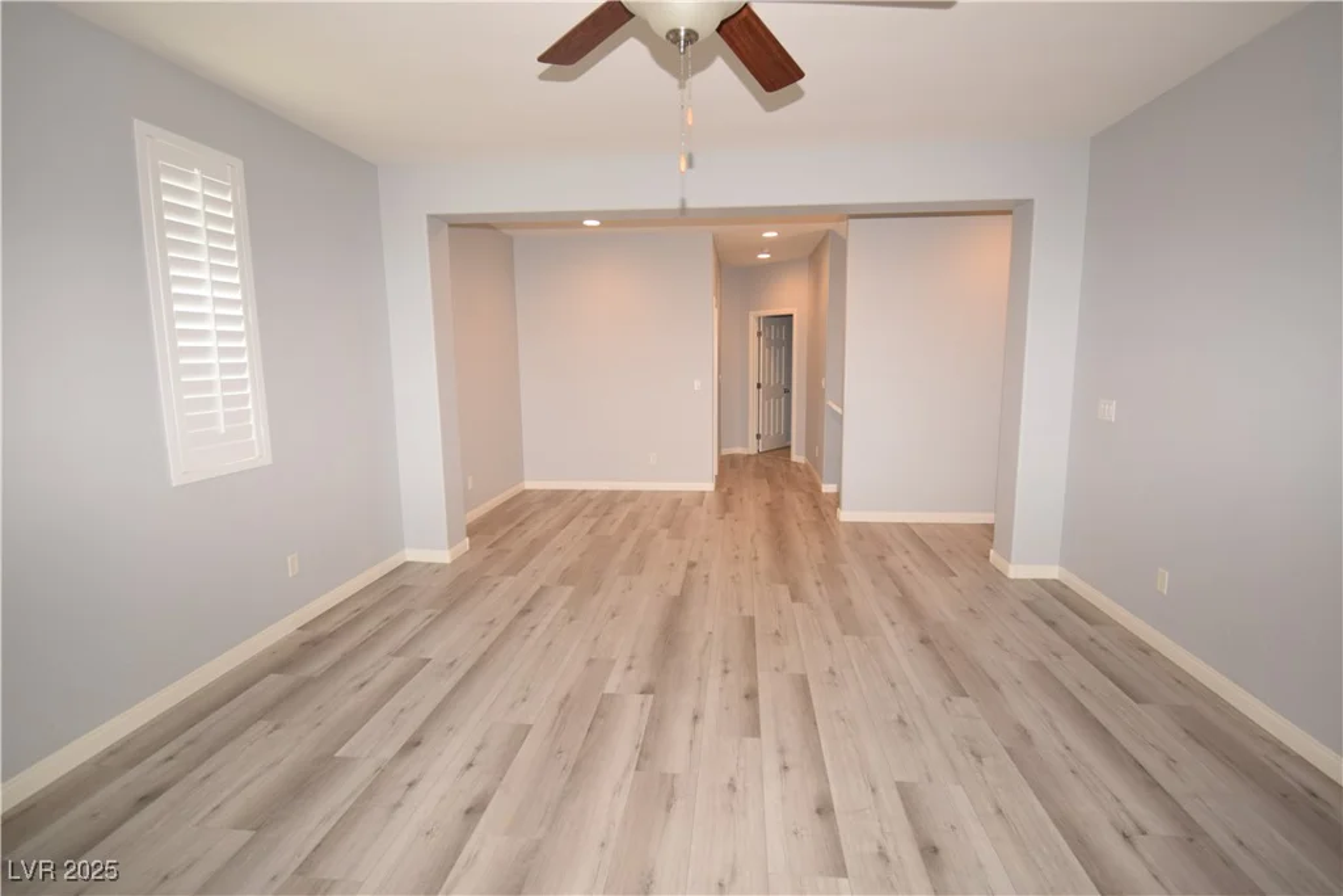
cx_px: 672
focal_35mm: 17
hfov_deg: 92.4
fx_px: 644
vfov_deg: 69.7
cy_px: 448
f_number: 5
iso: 400
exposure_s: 1/40
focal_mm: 11.5
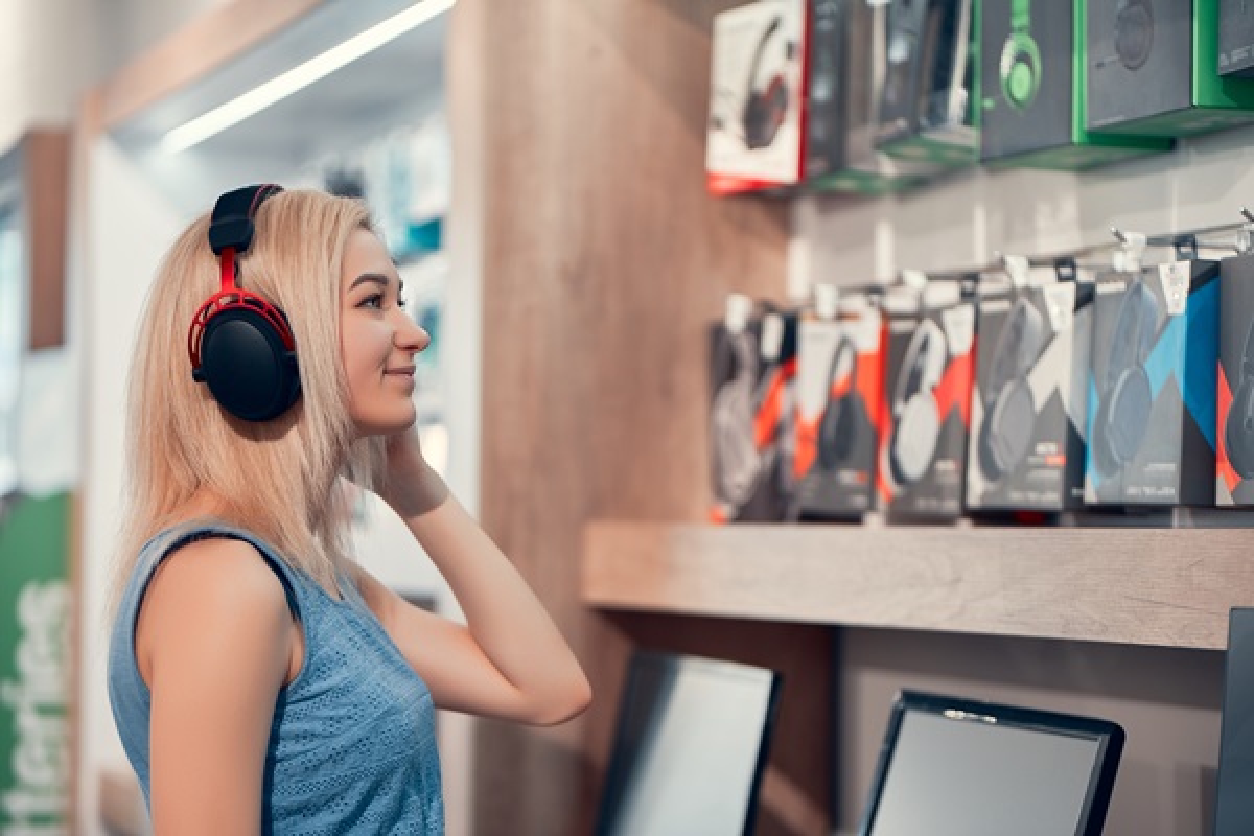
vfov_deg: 16.1
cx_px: 627
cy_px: 418
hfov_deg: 23.9
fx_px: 2961
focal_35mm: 85
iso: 100
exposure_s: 1/100
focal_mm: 85
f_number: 2
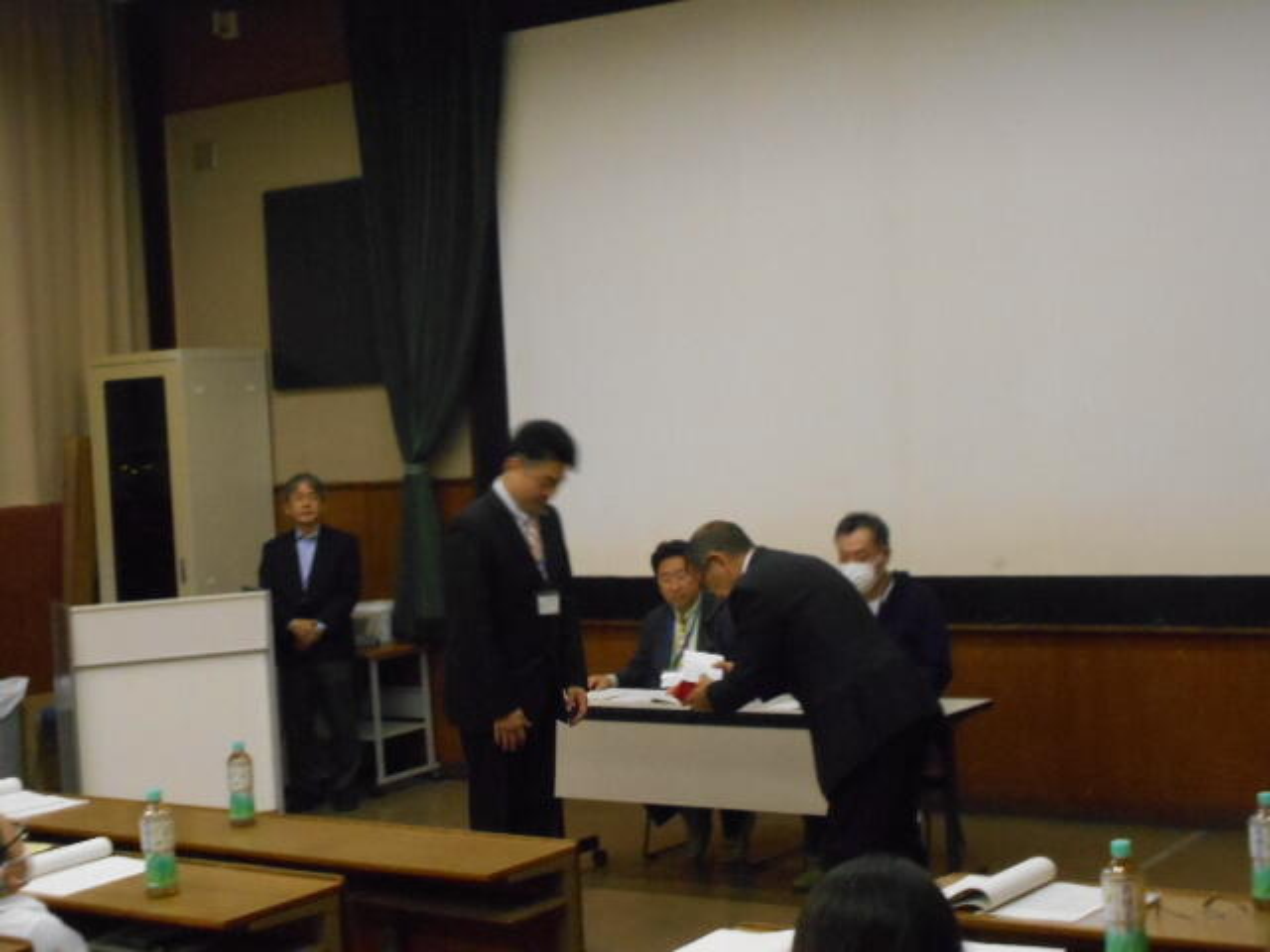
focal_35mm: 58
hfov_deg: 33.2
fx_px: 2128
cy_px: 476
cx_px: 635
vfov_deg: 25.2
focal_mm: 10
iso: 800
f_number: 4.9
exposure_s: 1/40
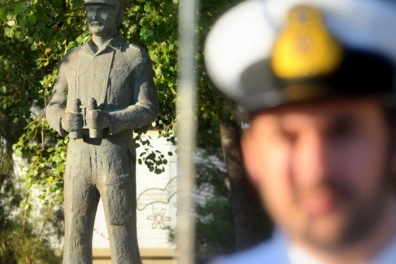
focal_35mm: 250
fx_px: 2749
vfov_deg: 5.5
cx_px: 43
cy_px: 98
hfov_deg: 8.2
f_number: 7.1
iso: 200
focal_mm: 135
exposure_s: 1/250
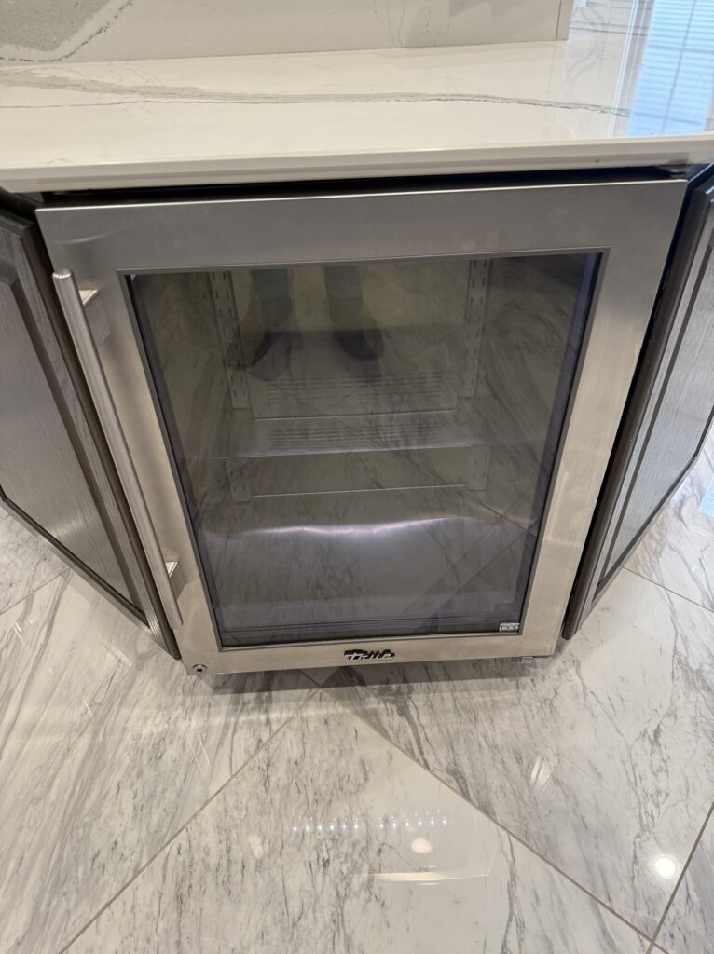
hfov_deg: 56.7
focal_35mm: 24
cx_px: 357
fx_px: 661
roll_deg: +1.6
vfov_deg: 71.6
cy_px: 477
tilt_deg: -38.5
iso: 125
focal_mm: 6.76
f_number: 1.78
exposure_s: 1/60
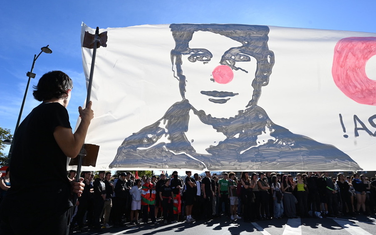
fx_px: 200
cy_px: 123
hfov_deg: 86.4
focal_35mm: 20
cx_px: 188
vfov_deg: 60.8
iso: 640
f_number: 8
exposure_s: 1/1600
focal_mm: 18.5
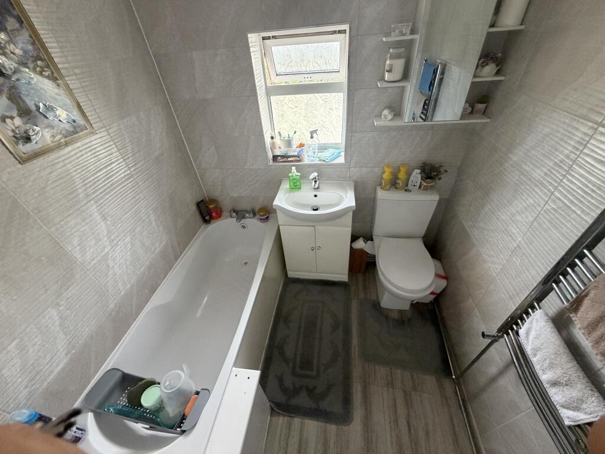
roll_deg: +6.4
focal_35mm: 14
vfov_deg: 85.7
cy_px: 227
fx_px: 245
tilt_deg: -38.9
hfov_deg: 102.1
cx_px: 302
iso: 400
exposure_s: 1/60
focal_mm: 2.22
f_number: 2.2
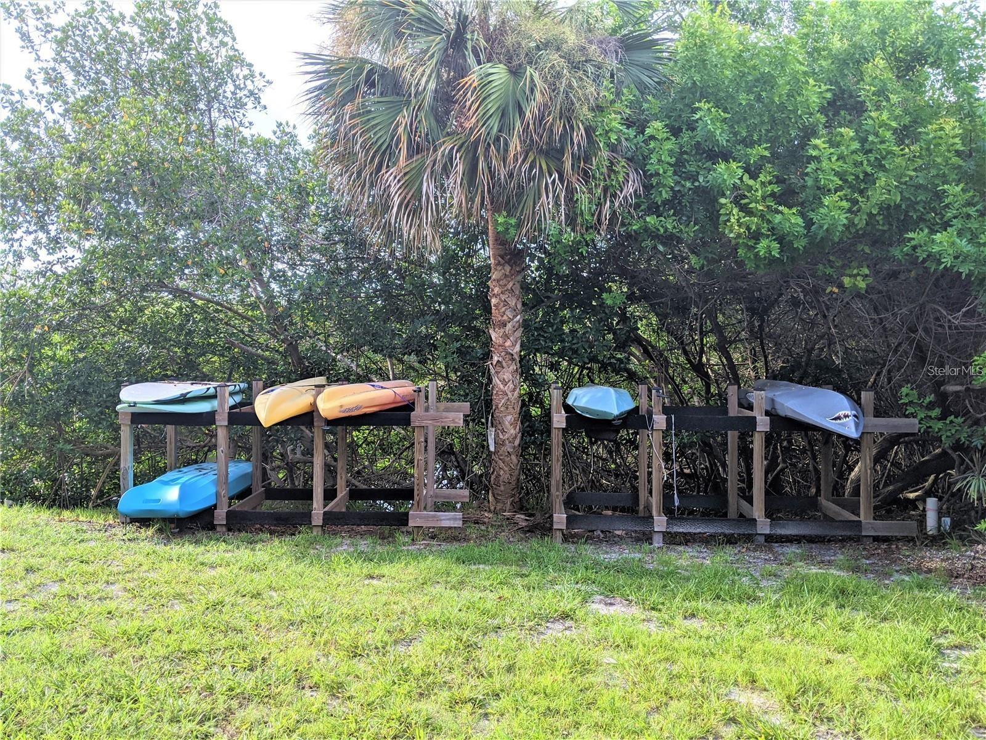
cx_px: 493
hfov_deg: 65.3
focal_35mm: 27
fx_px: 769
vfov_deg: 51.4
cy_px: 370
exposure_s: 1/782
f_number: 1.8
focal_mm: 4.44
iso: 51
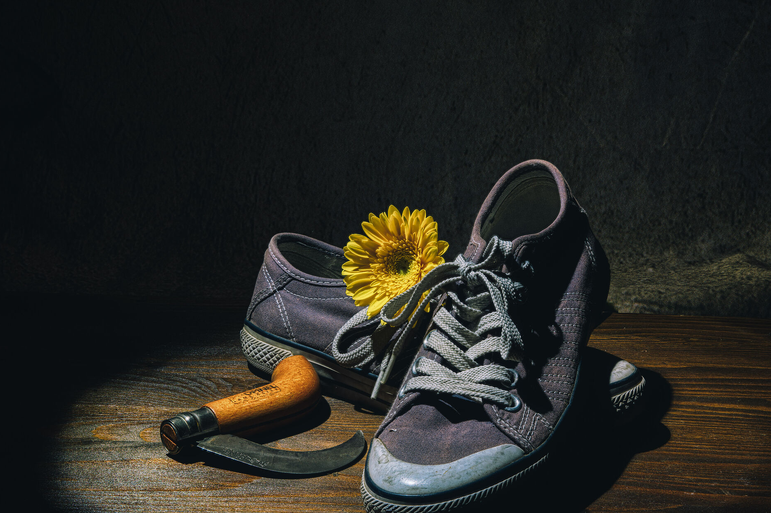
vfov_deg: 18.9
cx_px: 444
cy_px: 309
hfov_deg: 28.0
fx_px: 1541
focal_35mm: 72
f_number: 4.5
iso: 31
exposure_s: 1
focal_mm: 56
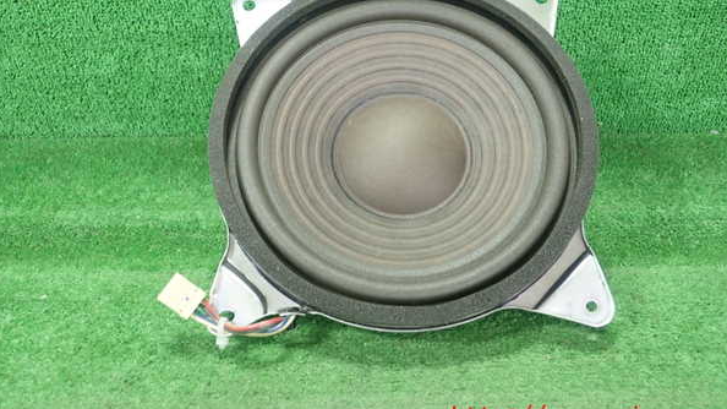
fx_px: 636
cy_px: 158
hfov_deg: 59.5
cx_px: 361
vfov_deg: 35.5
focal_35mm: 33
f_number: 2.3
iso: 500
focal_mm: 5.5
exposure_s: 1/125
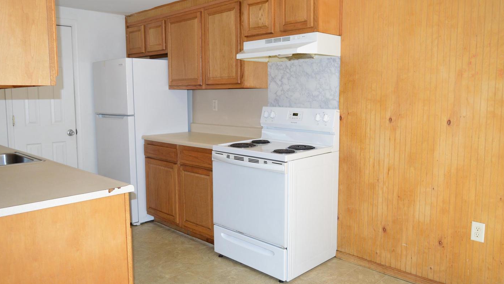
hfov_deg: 66.1
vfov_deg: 40.2
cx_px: 255
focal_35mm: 29
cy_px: 137
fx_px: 388
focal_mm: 18
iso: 800
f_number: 5
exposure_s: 1/200
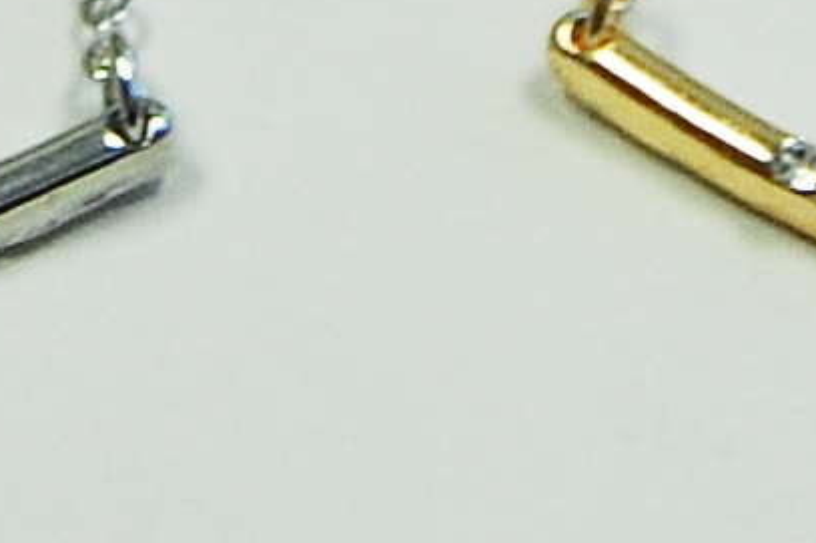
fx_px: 8784
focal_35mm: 388
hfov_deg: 5.3
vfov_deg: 3.5
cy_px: -1072
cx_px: 357
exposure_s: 1/50
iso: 800
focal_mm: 35
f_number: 9
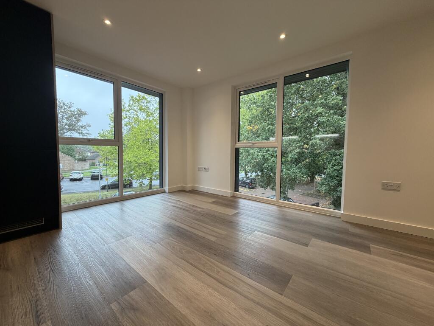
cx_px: 217
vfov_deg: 85.7
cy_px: 163
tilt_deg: -3.7
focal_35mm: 14
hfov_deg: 102.1
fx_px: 176
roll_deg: +0.1
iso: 200
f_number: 2.2
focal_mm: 2.22
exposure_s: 1/100
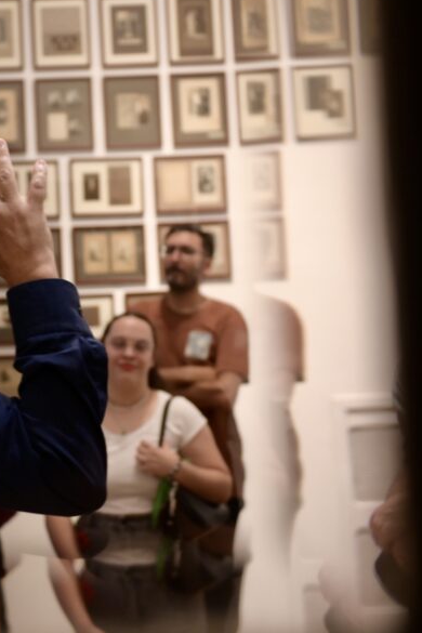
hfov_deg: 19.2
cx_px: 70
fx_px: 1231
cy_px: 266
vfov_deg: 28.8
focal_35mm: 70
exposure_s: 1/100
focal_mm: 40
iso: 1250
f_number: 2.8
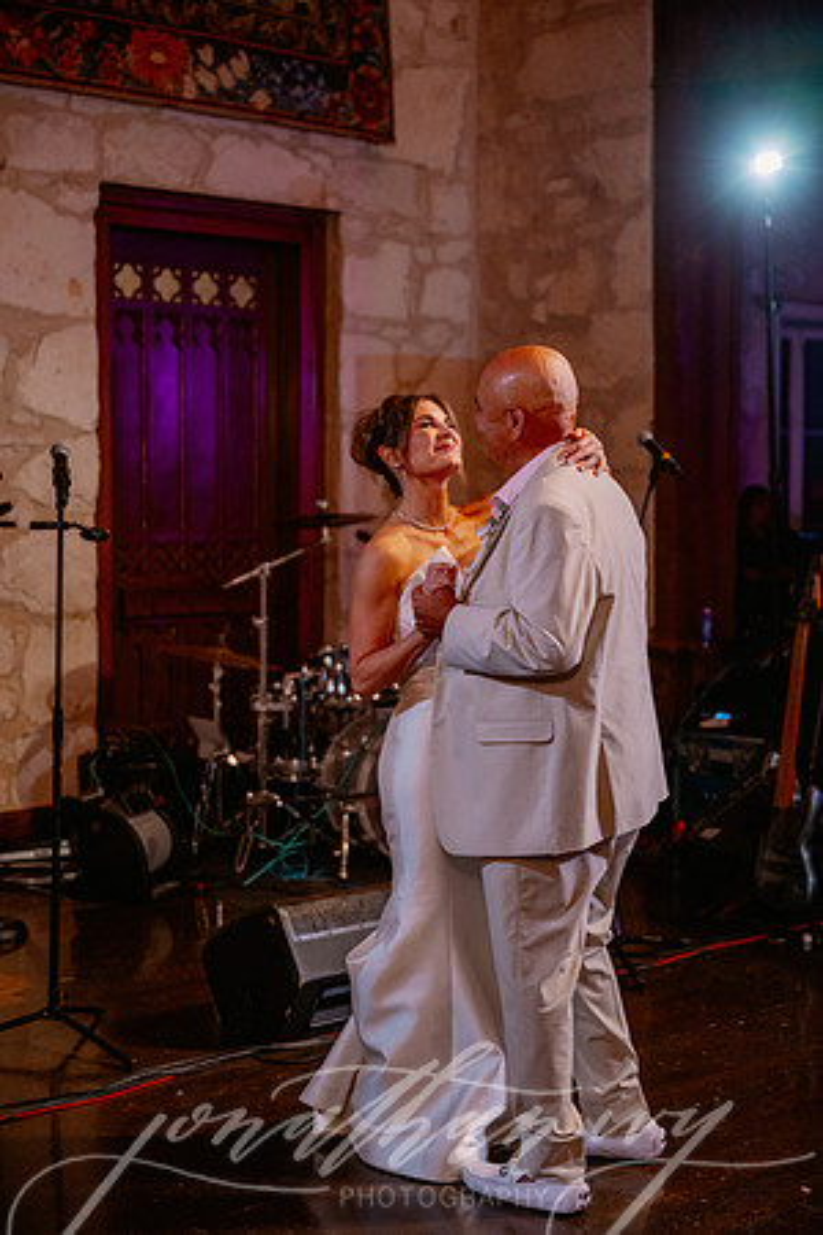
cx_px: 412
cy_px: 618
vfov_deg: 35.6
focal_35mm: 56
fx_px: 1920
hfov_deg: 24.2
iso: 1000
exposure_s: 1/200
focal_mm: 56
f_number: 2.8
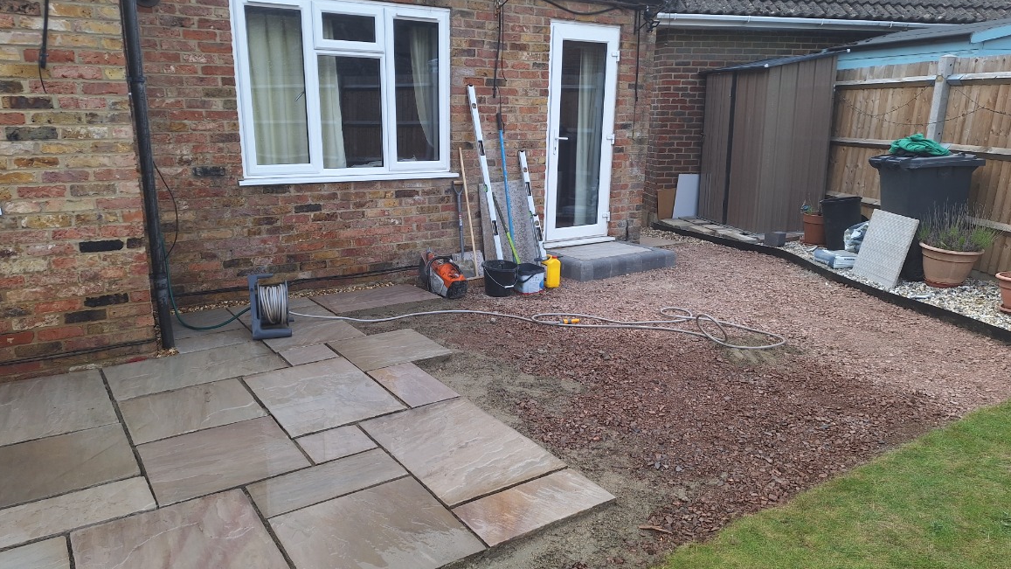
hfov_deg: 71.9
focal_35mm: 26
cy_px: 319
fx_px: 697
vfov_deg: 44.3
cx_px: 489
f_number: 1.8
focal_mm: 5.54
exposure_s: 1/385
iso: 25
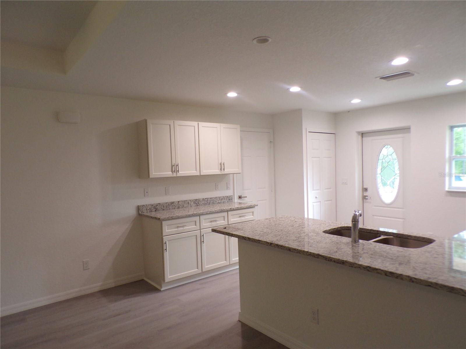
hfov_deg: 71.6
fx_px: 323
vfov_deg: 56.8
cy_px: 174
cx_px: 233
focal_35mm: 24
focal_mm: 4.3
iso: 197
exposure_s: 1/34
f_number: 3
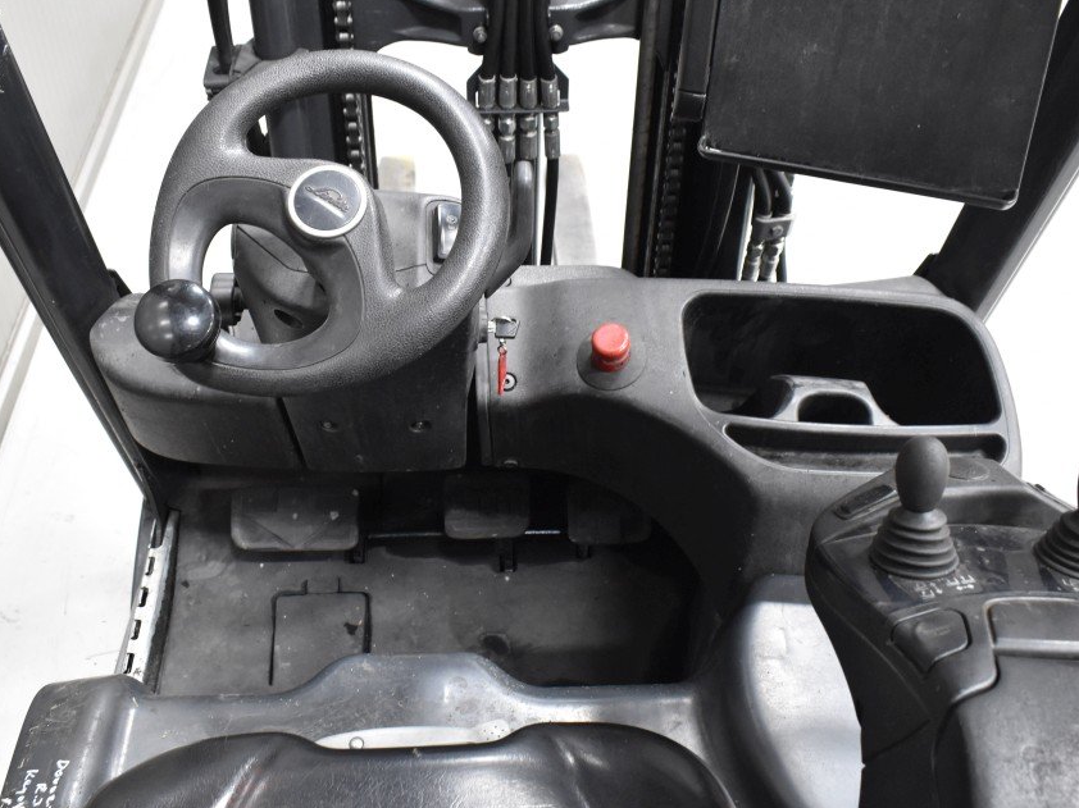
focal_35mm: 37
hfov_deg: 50.1
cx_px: 497
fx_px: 1153
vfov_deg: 38.6
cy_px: 401
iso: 1600
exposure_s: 1/13
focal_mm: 18
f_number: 4.5
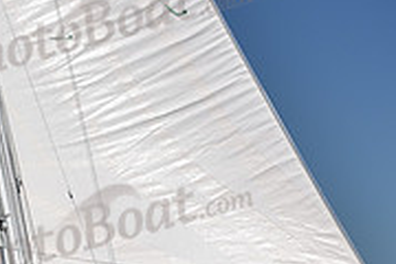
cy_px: 375
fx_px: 2475
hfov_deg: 9.0
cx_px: -169
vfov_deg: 6.0
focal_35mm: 225
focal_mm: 70
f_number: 5
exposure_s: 1/1000
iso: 200
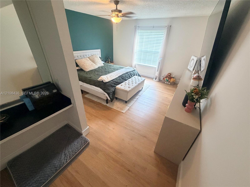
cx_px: 125
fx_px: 101
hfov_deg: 102.1
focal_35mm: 14
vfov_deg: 85.7
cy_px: 94
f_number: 2.2
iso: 400
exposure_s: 1/60
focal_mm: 2.22
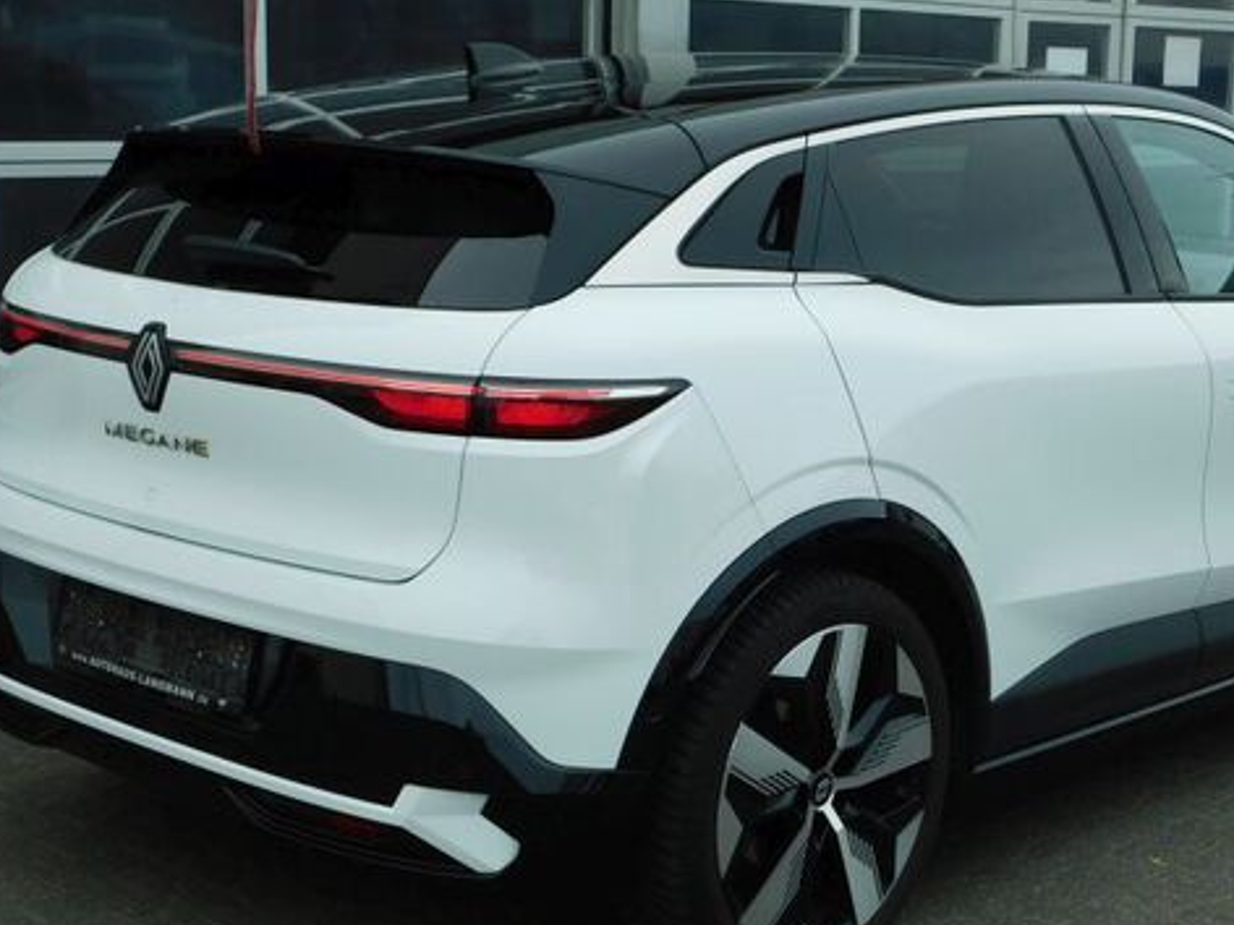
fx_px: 2175
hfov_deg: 31.5
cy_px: 575
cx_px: 797
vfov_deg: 24.0
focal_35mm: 61
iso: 125
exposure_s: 1/800
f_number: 3.5
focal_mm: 6.3
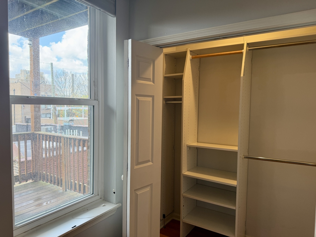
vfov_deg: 56.8
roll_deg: -0.4
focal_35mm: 24
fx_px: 219
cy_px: 118
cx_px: 158
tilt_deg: -4.0
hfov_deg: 71.6
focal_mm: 6.76
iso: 125
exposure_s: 1/208
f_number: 1.78
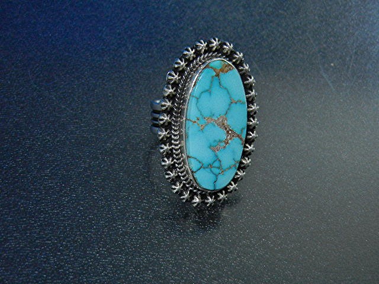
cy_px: 142
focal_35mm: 68
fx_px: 745
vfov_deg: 21.6
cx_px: 190
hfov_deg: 28.6
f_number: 8.2
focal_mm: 12.2
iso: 800
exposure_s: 1/30
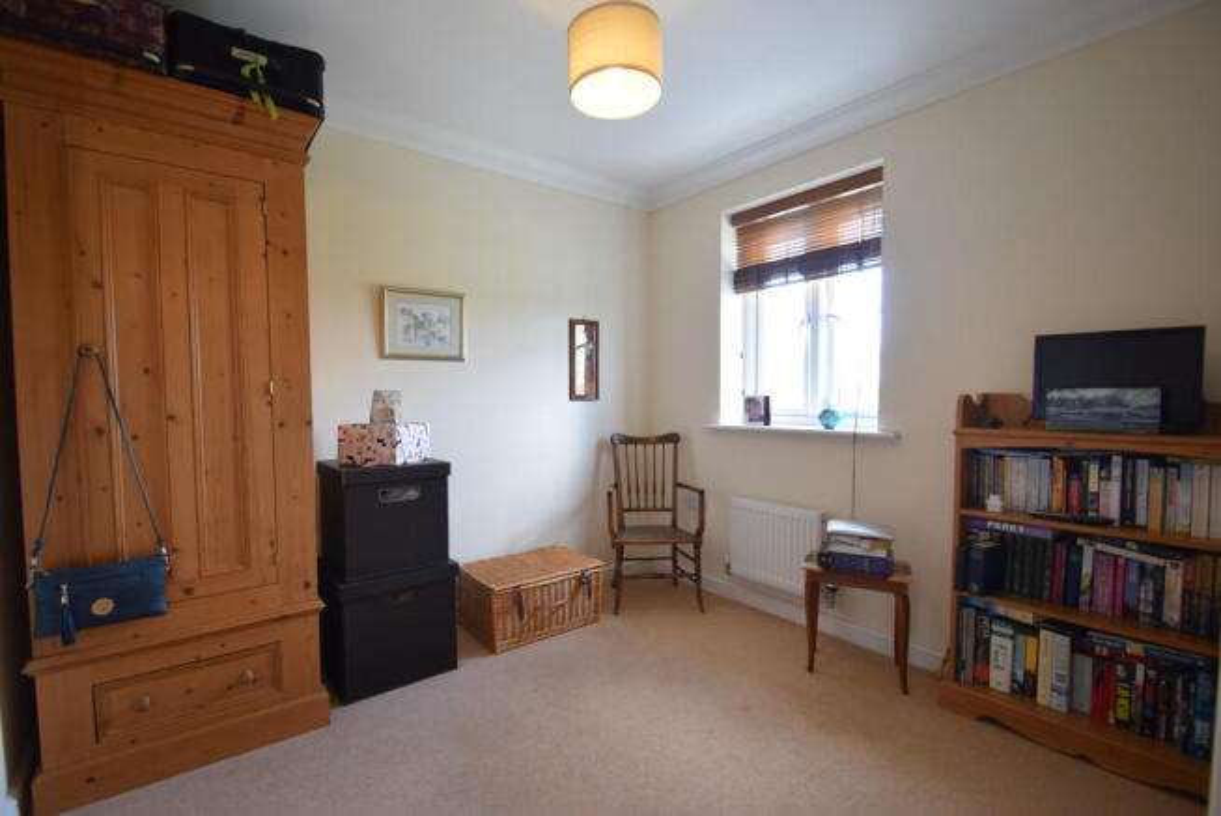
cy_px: 408
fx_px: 509
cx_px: 610
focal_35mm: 15
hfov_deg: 100.4
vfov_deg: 77.4
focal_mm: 10
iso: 720
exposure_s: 1/60
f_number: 4
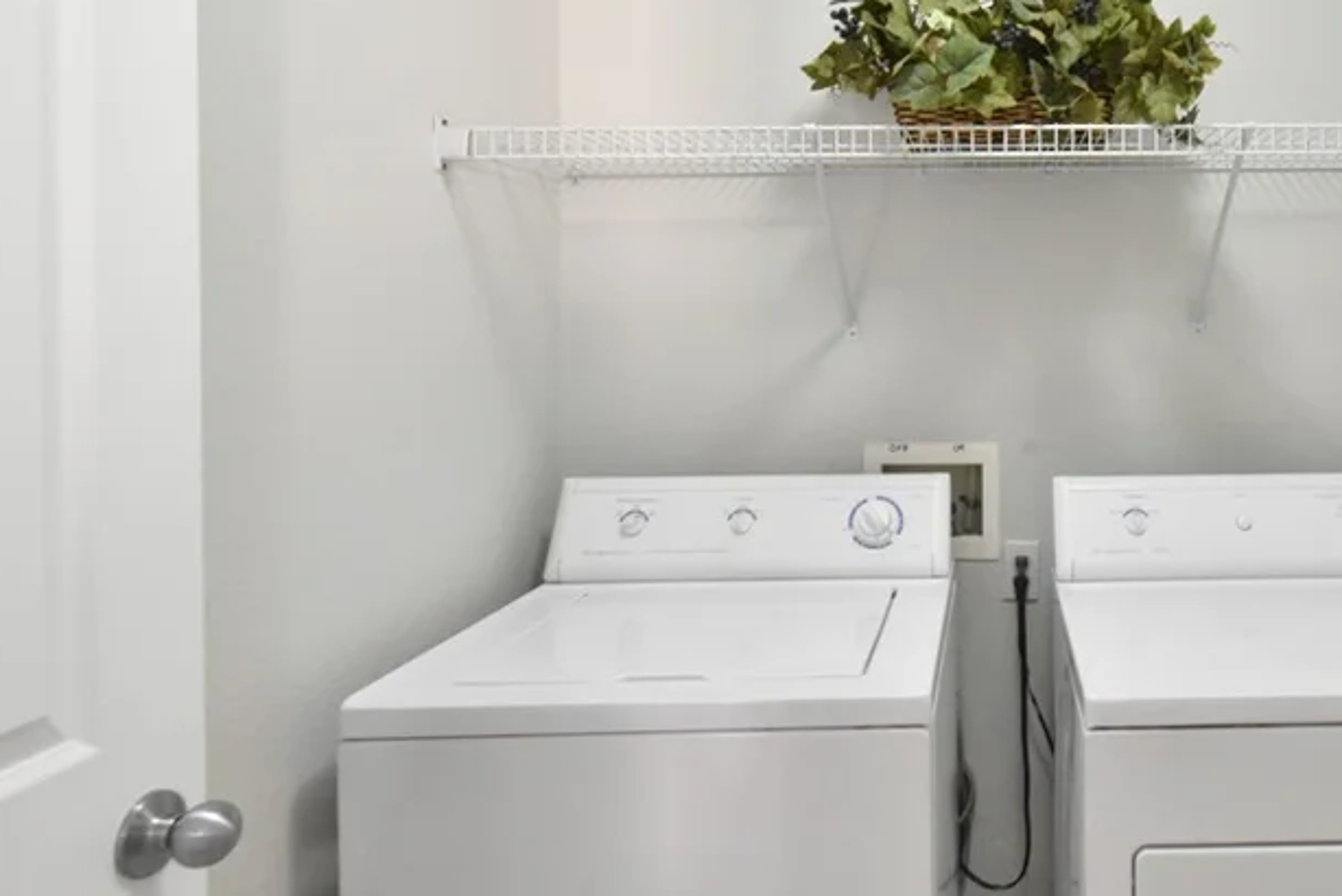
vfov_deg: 50.7
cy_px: 325
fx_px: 932
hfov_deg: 66.7
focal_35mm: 25
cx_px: 1016
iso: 4000
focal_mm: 10
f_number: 18
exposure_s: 1/6
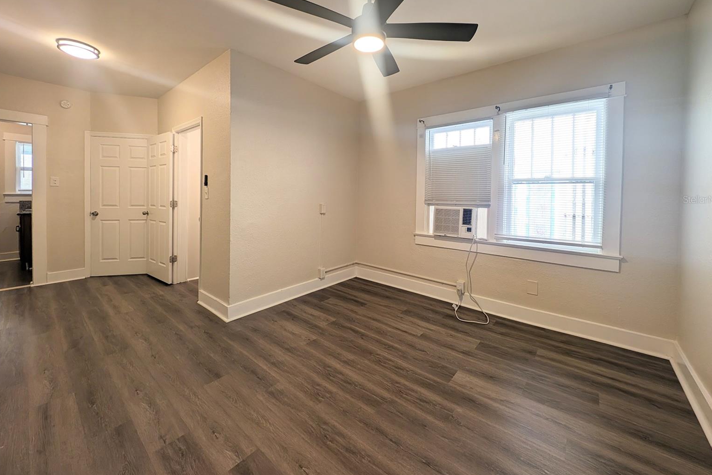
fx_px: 257
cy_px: 199
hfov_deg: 108.3
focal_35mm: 13
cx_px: 356
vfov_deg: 84.8
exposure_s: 1/40
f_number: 1.95
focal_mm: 2.23
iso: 42
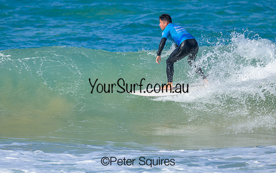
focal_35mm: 1124
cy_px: 87
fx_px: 8453
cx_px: 156
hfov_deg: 1.9
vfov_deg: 1.2
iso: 220
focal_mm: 800
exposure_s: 1/2000
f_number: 6.3
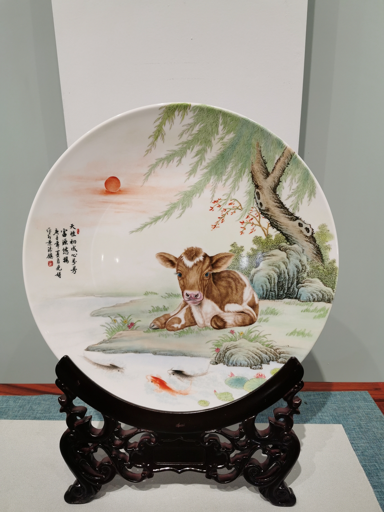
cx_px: 192
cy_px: 256
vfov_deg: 65.3
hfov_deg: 51.4
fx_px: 399
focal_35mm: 27
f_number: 1.6
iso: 50
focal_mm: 5.56
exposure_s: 1/185
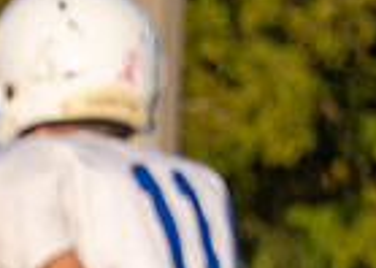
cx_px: -550
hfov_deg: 1.1
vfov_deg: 0.8
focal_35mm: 1775
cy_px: 544
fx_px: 18936
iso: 200
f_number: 2.8
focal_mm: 200
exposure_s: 1/4000
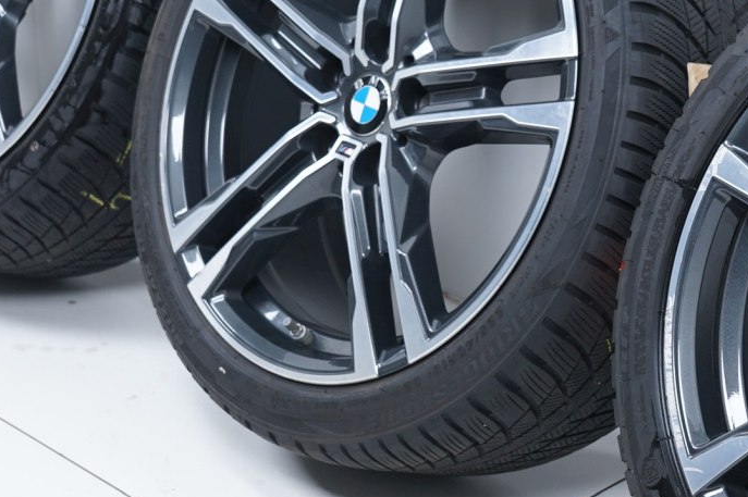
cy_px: 146
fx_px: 1972
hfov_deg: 21.3
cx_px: 536
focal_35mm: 95
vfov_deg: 14.3
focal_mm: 34
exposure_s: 1/100
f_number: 7.1
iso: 250
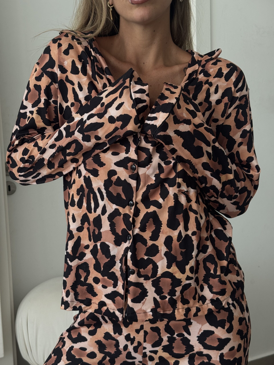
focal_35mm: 48
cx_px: 137
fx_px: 507
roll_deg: +2.5
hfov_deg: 30.3
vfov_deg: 39.7
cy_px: 182
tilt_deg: -6.4
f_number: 1.78
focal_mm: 6.76
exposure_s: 1/50
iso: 160
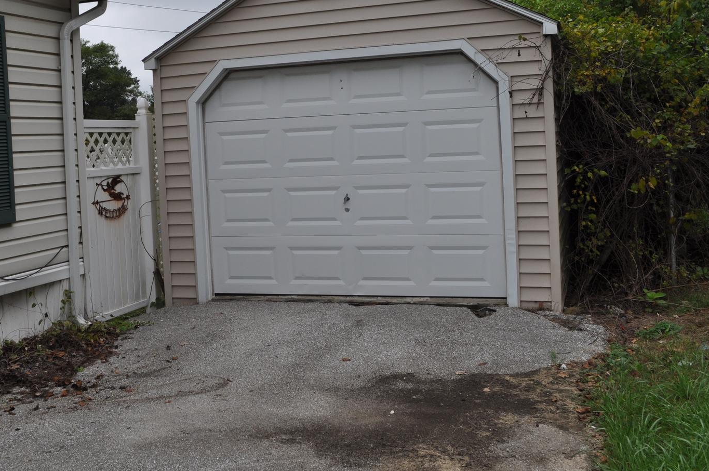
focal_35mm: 45
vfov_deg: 29.6
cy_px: 162
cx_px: 248
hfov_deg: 43.2
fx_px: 885
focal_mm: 20
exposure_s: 1/320
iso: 200
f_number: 9
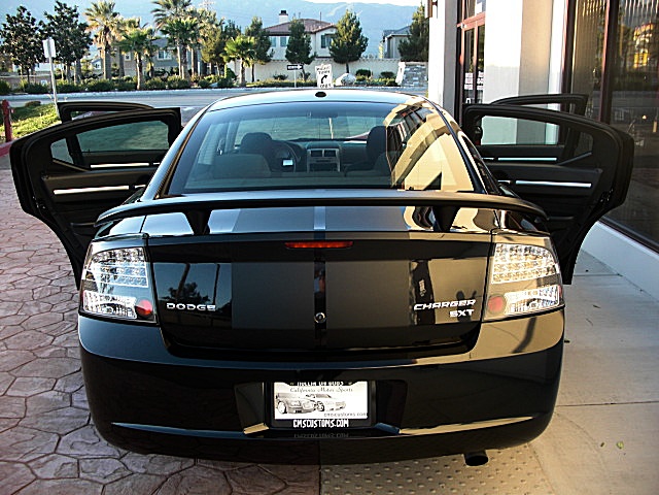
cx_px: 330
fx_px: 685
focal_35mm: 36
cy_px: 248
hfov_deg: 51.4
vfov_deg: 39.7
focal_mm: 6.3
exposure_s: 1/60
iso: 50
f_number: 2.8
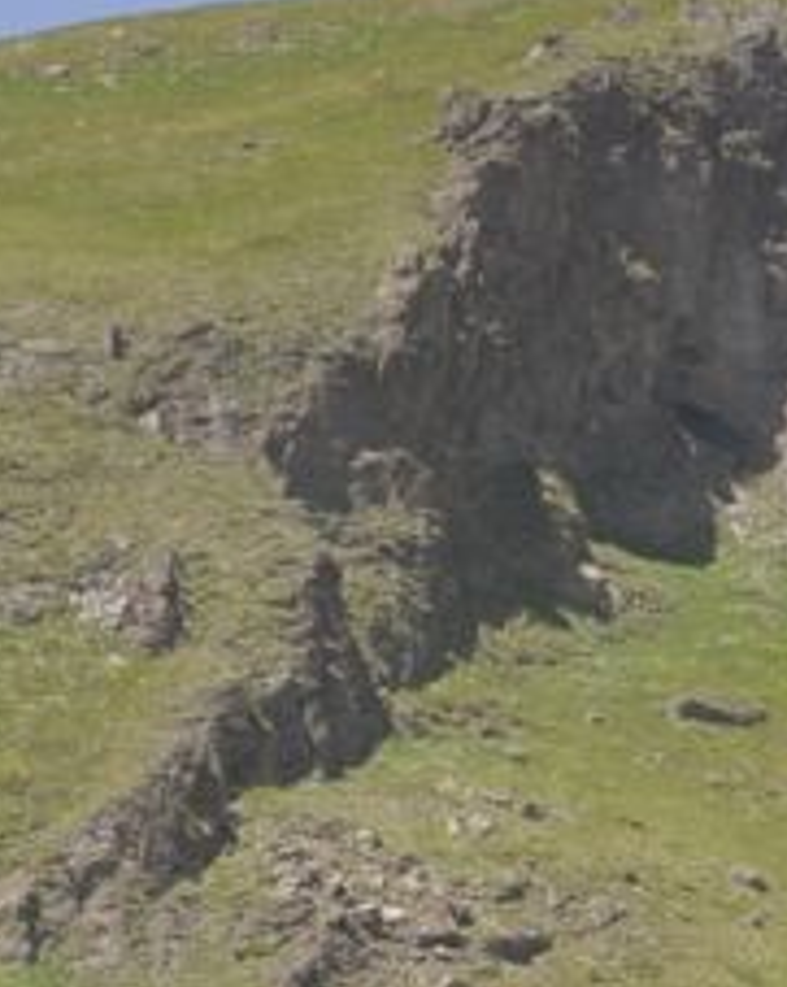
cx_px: -200
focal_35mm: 605
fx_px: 17641
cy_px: 1620
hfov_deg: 2.6
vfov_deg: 3.2
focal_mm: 75
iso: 200
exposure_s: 1/320
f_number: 8
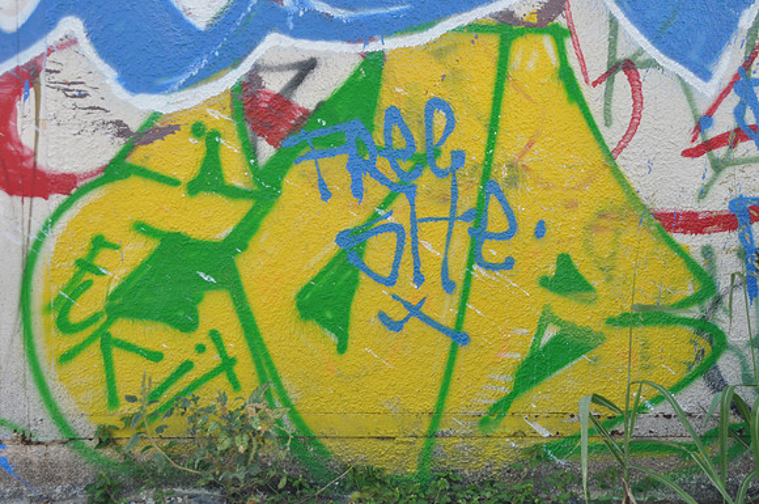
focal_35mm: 84
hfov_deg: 24.2
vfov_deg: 16.2
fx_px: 1769
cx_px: 380
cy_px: 252
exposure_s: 1/320
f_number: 4.5
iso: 400
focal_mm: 56
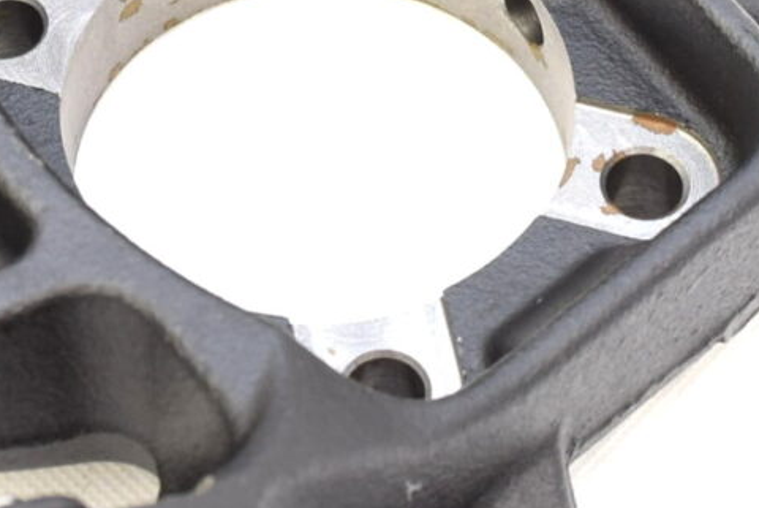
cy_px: -22
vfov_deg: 10.6
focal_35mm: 128
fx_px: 2701
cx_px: 297
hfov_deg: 16.0
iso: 400
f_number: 5
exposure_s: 1/100
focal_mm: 20
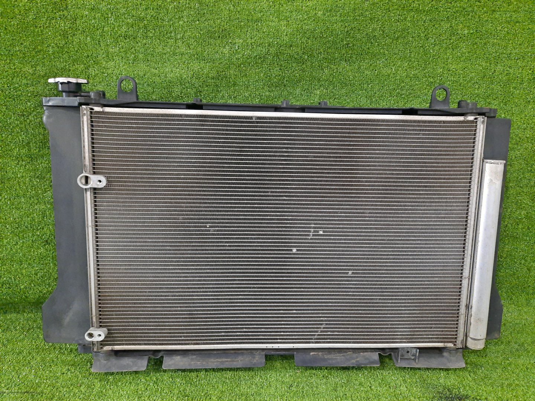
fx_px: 386
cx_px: 268
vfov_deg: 54.9
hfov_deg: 69.4
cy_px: 200
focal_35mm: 25
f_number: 2
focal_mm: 4.6
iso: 552
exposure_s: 1/25
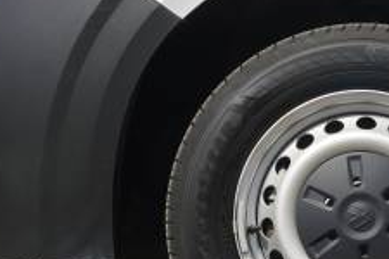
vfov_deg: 9.5
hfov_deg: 14.0
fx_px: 1567
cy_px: 97
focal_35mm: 145
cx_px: 361
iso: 100
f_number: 9
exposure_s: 1/100
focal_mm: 34
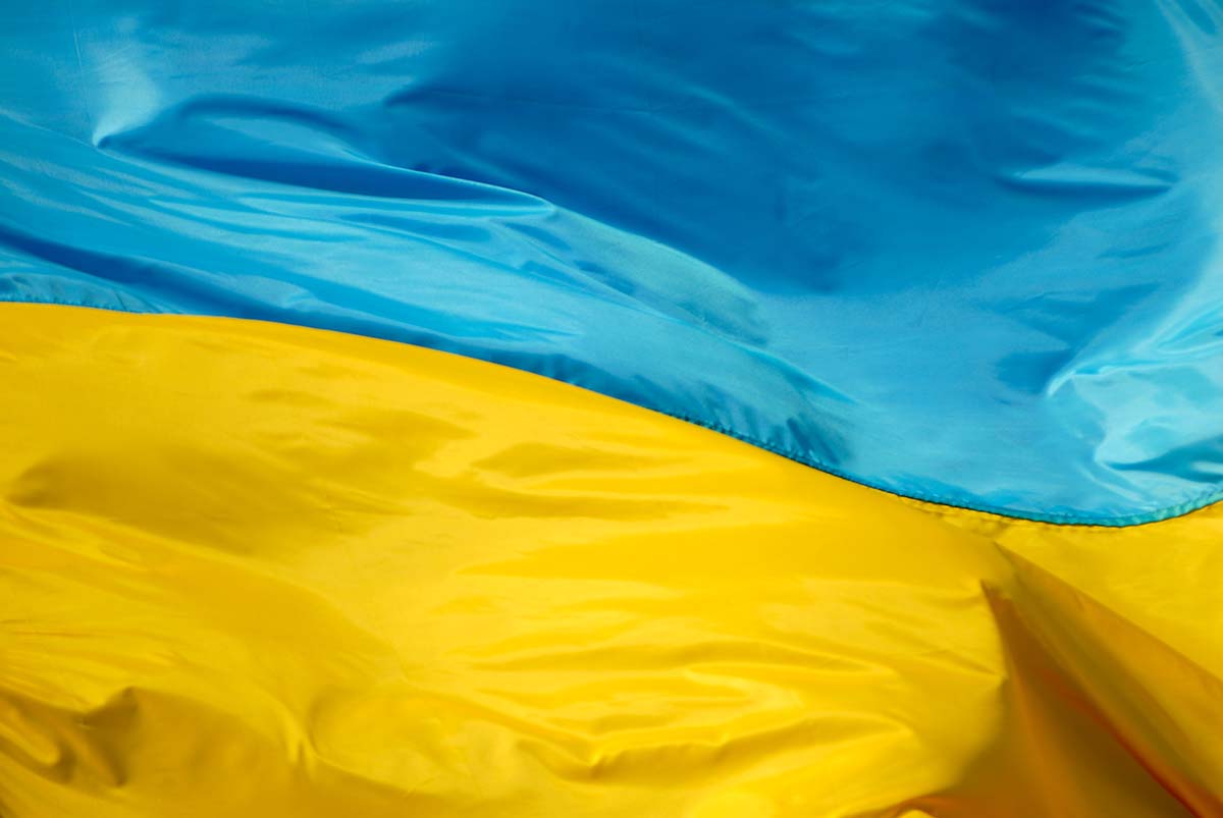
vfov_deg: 4.6
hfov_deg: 6.9
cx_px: 612
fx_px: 10203
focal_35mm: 300
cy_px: 409
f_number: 2.8
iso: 100
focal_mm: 200
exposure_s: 1/2500
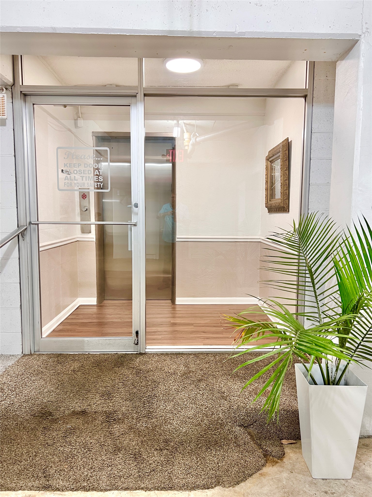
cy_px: 248
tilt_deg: -5.4
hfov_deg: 53.1
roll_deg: -0.5
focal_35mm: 26
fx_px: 373
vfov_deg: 67.3
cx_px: 186
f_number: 1.5
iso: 80
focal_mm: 5.7
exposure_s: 1/60
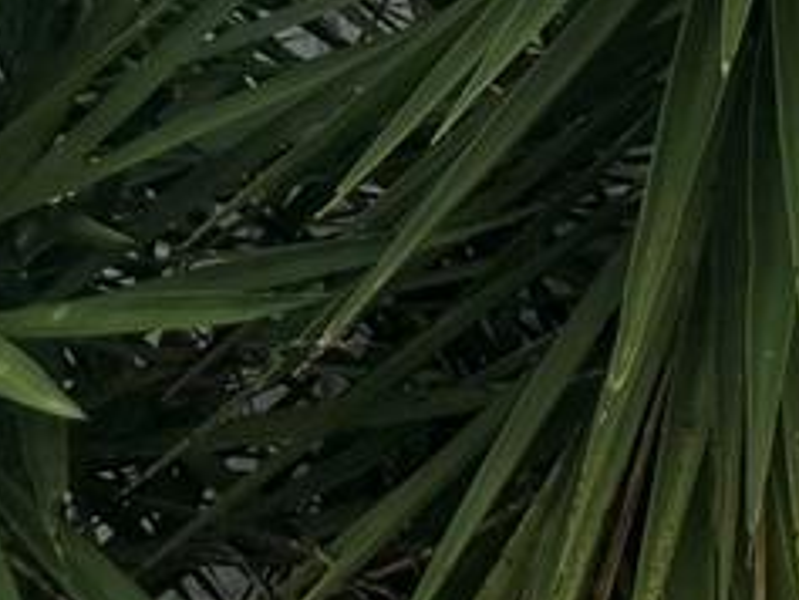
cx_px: 2535
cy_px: 24
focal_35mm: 162
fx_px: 3741
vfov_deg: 9.1
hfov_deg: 9.2
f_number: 1.78
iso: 80
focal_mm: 6.76
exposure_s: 1/1678
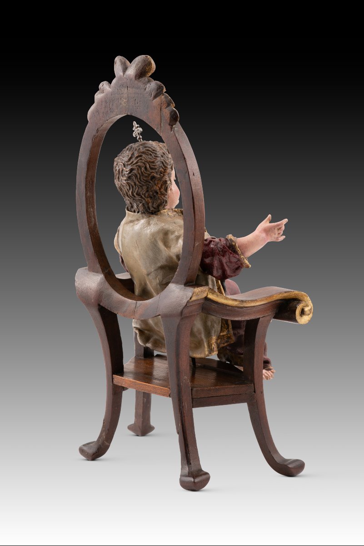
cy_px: 273
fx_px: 1288
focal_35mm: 85
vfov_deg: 23.9
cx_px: 182
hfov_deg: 16.1
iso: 100
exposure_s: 1/2.5
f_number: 14
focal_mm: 85
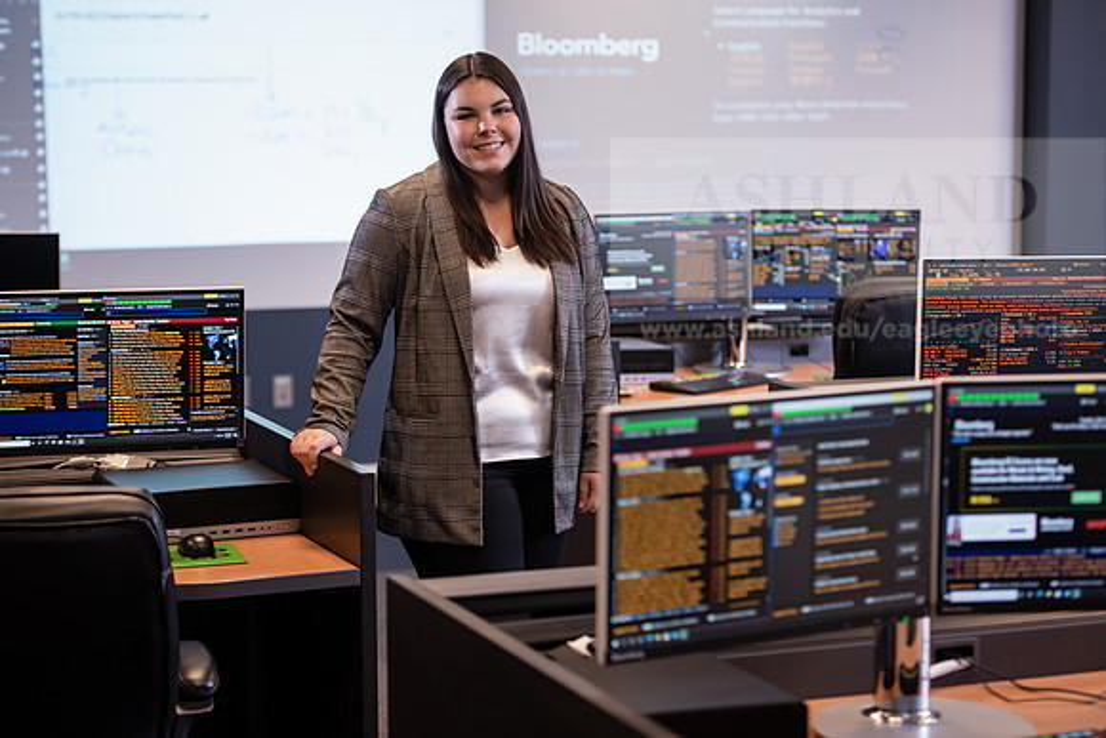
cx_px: 553
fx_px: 2643
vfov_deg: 15.9
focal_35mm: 86
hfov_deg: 23.6
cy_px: 369
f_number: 3.2
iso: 1000
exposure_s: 1/200
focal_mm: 86
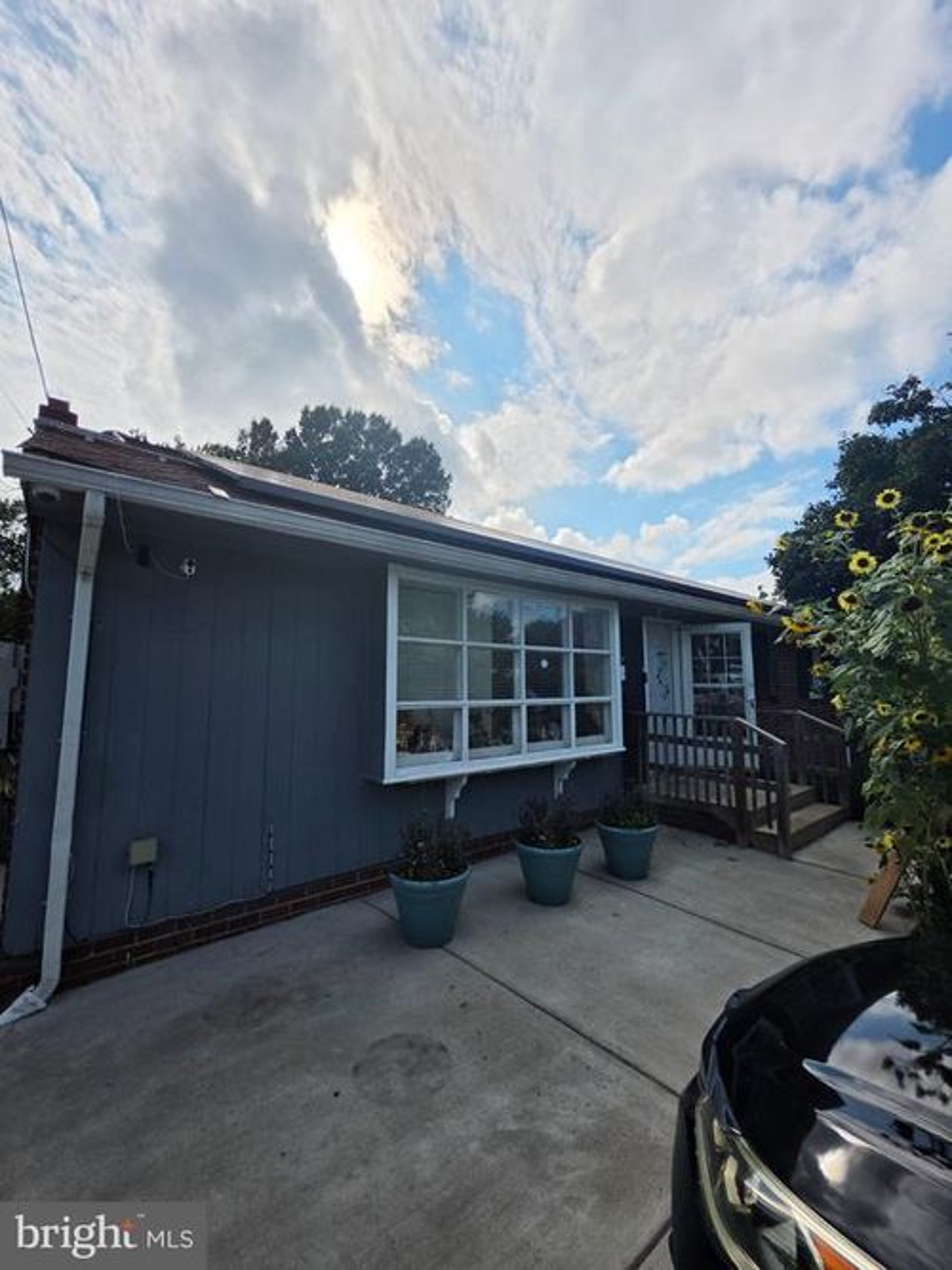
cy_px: 635
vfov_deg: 106.2
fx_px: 477
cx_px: 476
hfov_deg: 89.9
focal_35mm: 13
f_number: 1.9
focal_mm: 2.2
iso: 40
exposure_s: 1/5073
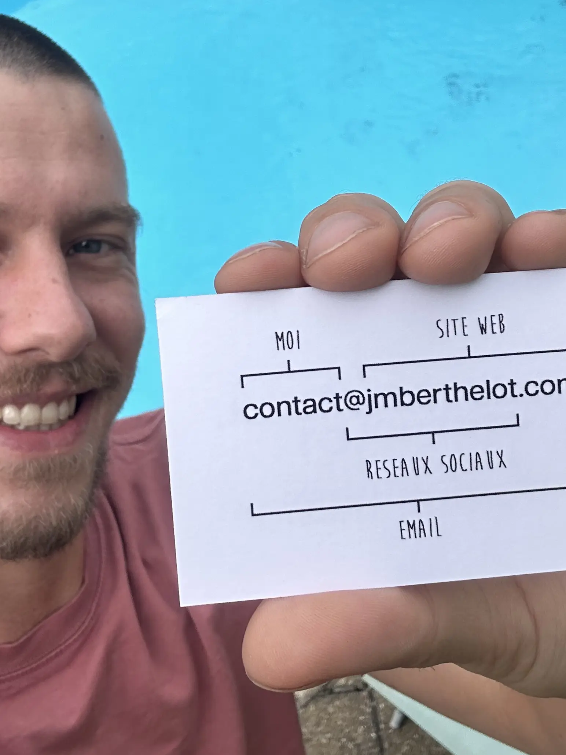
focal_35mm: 45
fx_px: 981
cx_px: 266
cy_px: 231
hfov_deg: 32.2
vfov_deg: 41.3
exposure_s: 1/413
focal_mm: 2.69
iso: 25
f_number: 1.9
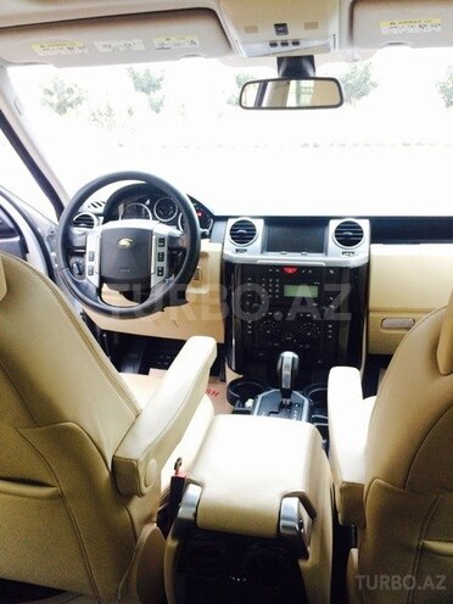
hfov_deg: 48.2
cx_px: 226
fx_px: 506
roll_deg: +1.5
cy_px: 302
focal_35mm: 29
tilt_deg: -21.7
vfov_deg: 61.7
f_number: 2.2
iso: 250
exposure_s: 1/33
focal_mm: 4.15
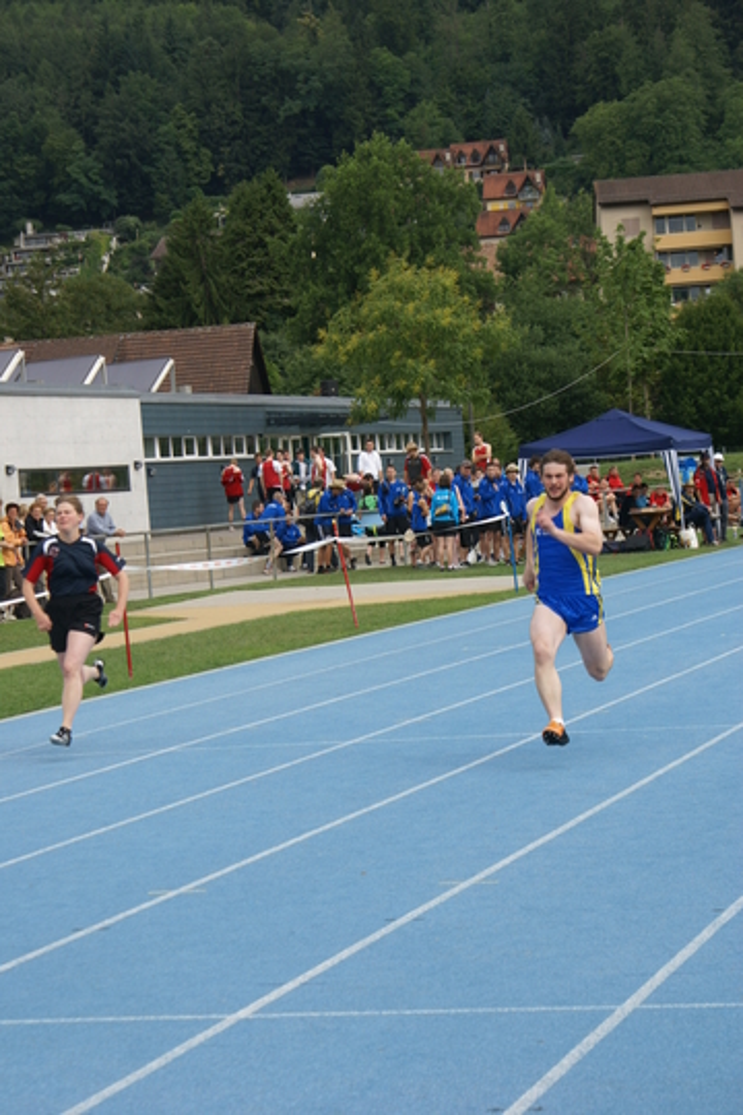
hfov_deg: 13.0
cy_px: 558
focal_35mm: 105
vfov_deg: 19.5
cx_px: 372
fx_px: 3250
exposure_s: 1/320
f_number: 6.3
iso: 100
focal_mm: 70
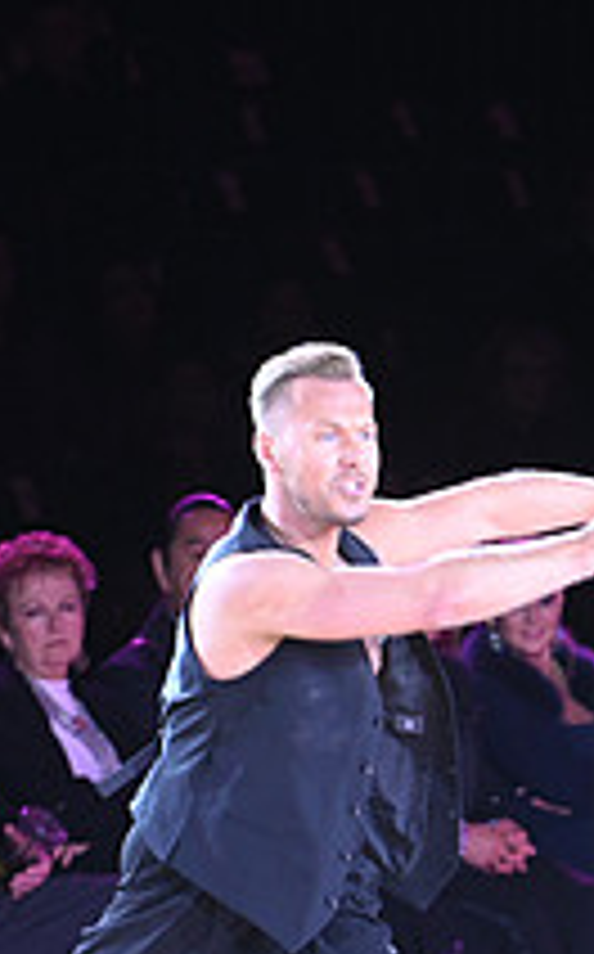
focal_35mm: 489
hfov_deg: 2.7
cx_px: 1084
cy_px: 790
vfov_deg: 4.3
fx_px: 12700
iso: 1600
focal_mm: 175
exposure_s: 1/200
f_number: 4
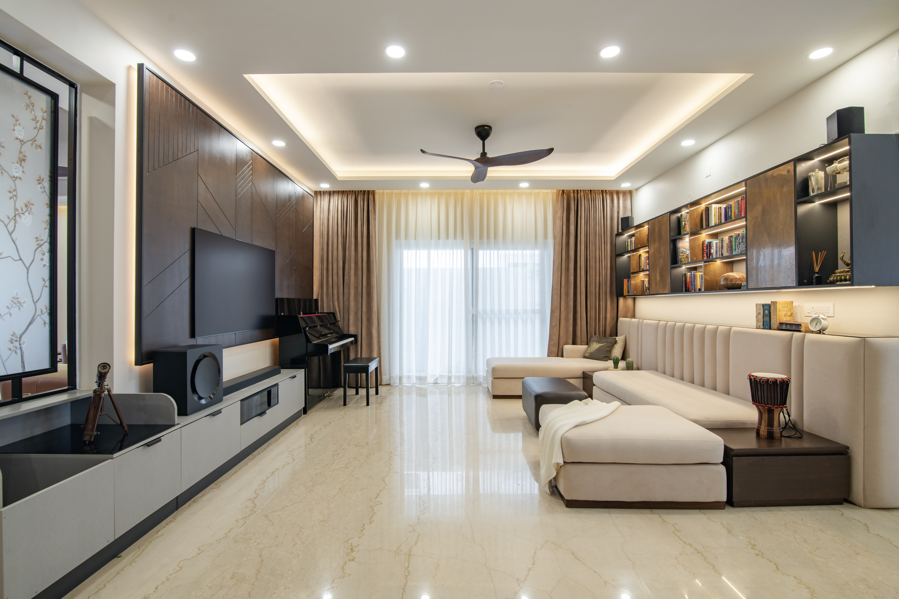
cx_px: 450
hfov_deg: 93.3
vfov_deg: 70.4
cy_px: 300
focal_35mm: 17
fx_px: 424
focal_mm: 17
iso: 100
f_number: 9
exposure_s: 1/6
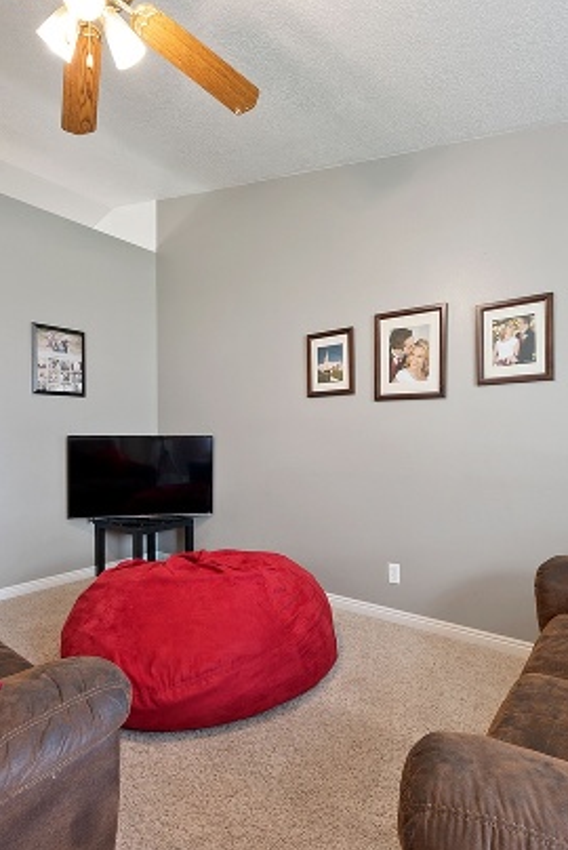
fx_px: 449
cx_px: 265
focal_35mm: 19
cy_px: 432
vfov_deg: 86.9
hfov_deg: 64.6
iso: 100
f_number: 8
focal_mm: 12
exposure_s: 2.5
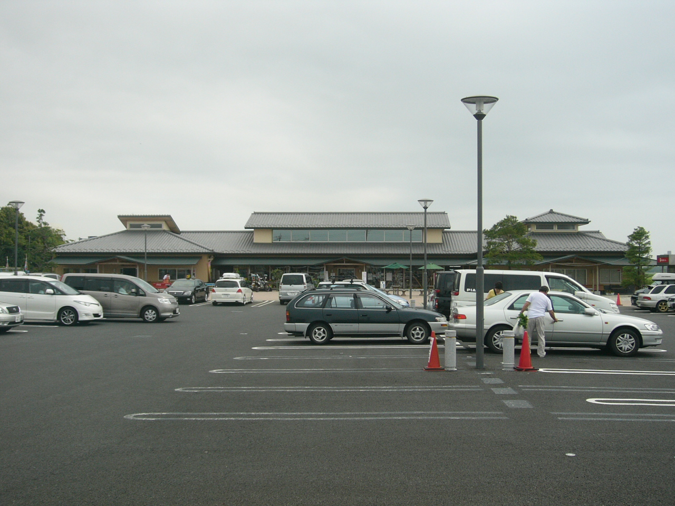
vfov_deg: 36.8
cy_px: 253
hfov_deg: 47.9
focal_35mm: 39
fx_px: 760
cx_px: 338
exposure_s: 1/100
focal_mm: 6.5
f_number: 8.3
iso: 50
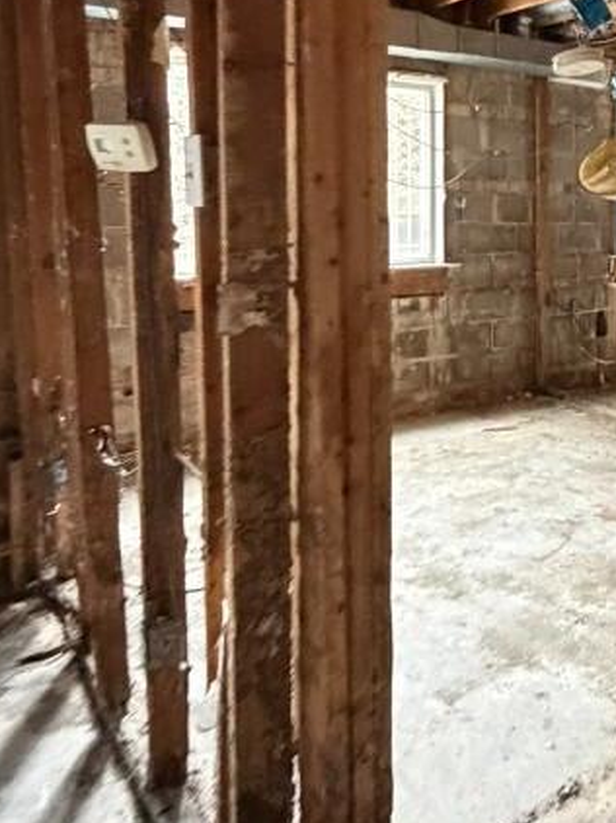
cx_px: 450
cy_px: 285
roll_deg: +1.4
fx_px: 808
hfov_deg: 40.7
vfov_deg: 53.1
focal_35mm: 34
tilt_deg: -6.0
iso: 1250
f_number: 2.2
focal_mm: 2.22
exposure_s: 1/60
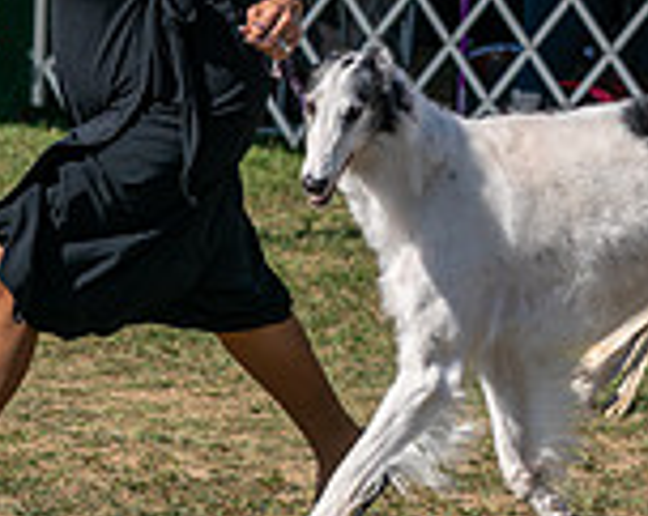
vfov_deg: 3.8
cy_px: -141
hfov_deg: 4.7
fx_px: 7829
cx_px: 428
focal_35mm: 409
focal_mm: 98
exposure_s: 1/1250
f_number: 4.5
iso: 100
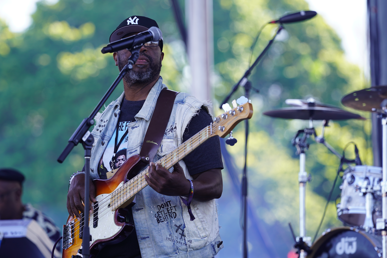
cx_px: 175
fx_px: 2386
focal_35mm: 222
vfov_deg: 6.2
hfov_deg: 9.3
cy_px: 132
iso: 200
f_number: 4
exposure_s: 1/250
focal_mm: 200
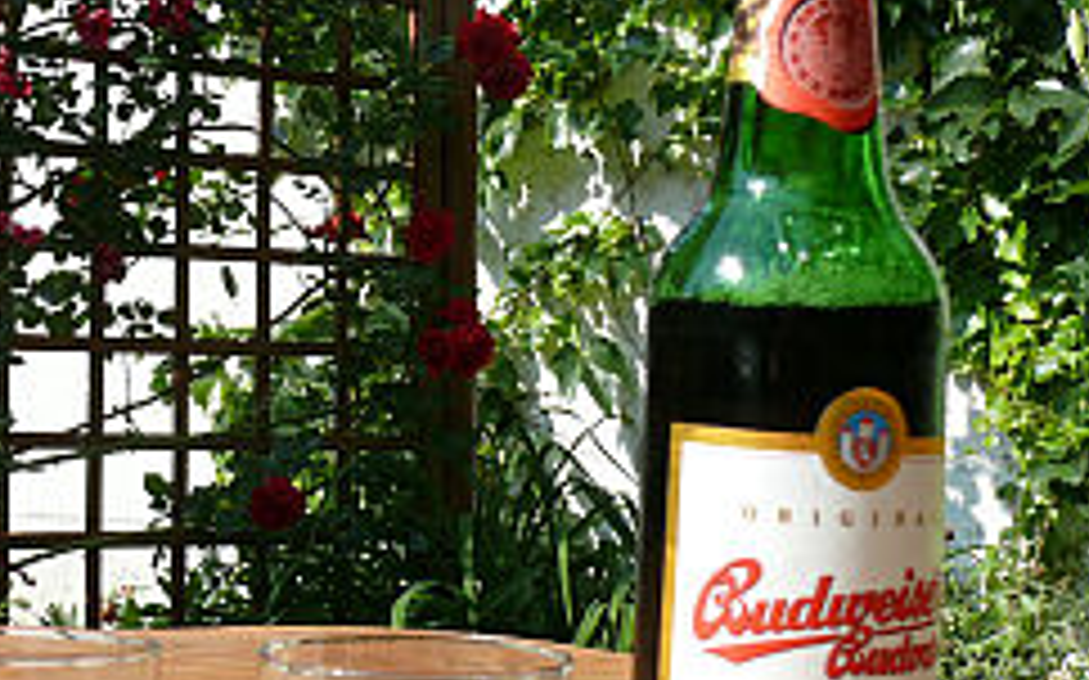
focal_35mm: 69
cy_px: 356
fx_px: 2047
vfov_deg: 18.8
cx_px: 256
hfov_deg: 29.3
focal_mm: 7.4
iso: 100
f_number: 5.6
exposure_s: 1/320
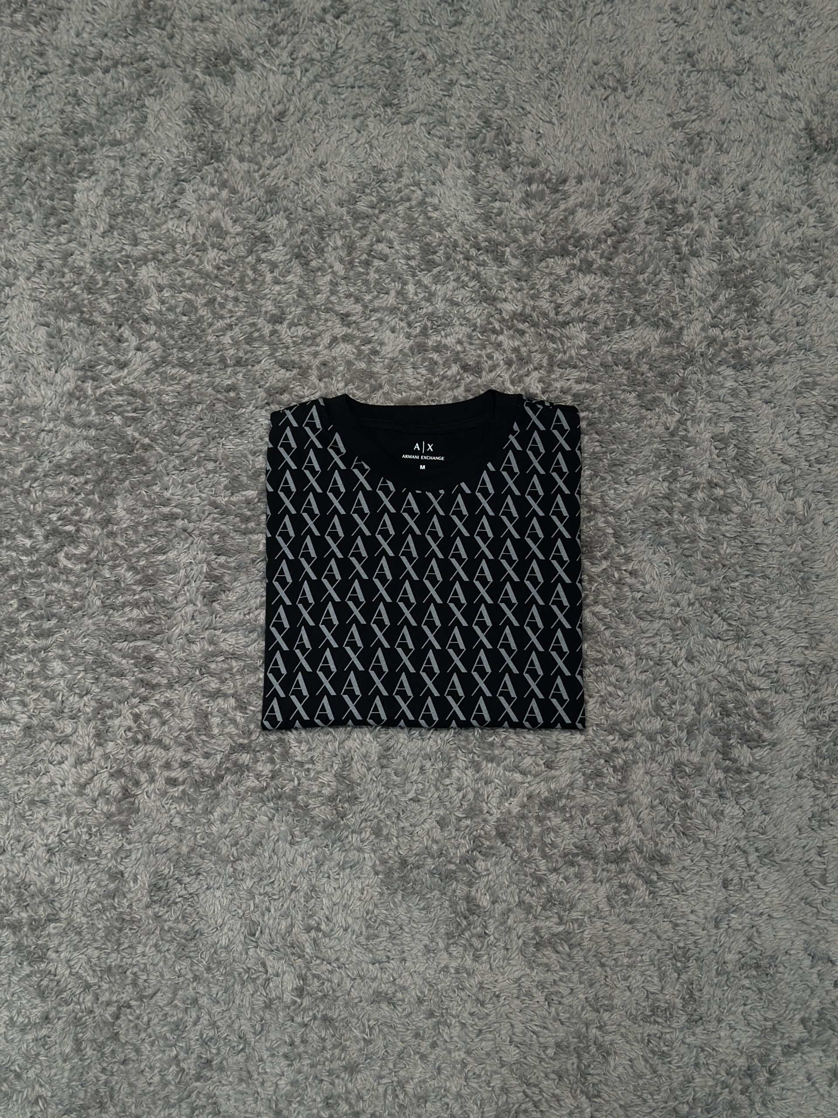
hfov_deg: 30.3
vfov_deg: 39.7
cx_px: 419
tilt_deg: -69.5
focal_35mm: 48
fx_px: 1549
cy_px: 559
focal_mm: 6.86
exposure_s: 1/120
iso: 80
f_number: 1.78
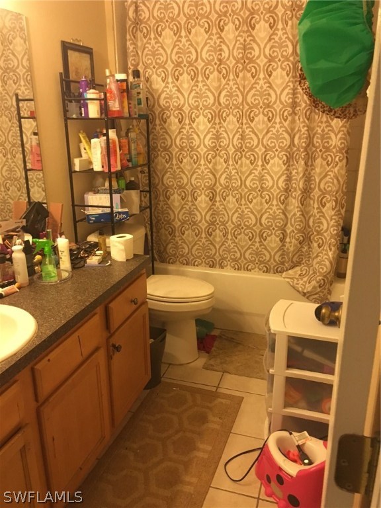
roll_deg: -0.2
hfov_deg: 48.2
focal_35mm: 29
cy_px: 254
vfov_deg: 61.7
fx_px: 426
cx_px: 190
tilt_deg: -19.4
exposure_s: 1/15
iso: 200
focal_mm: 4.15
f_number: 2.2
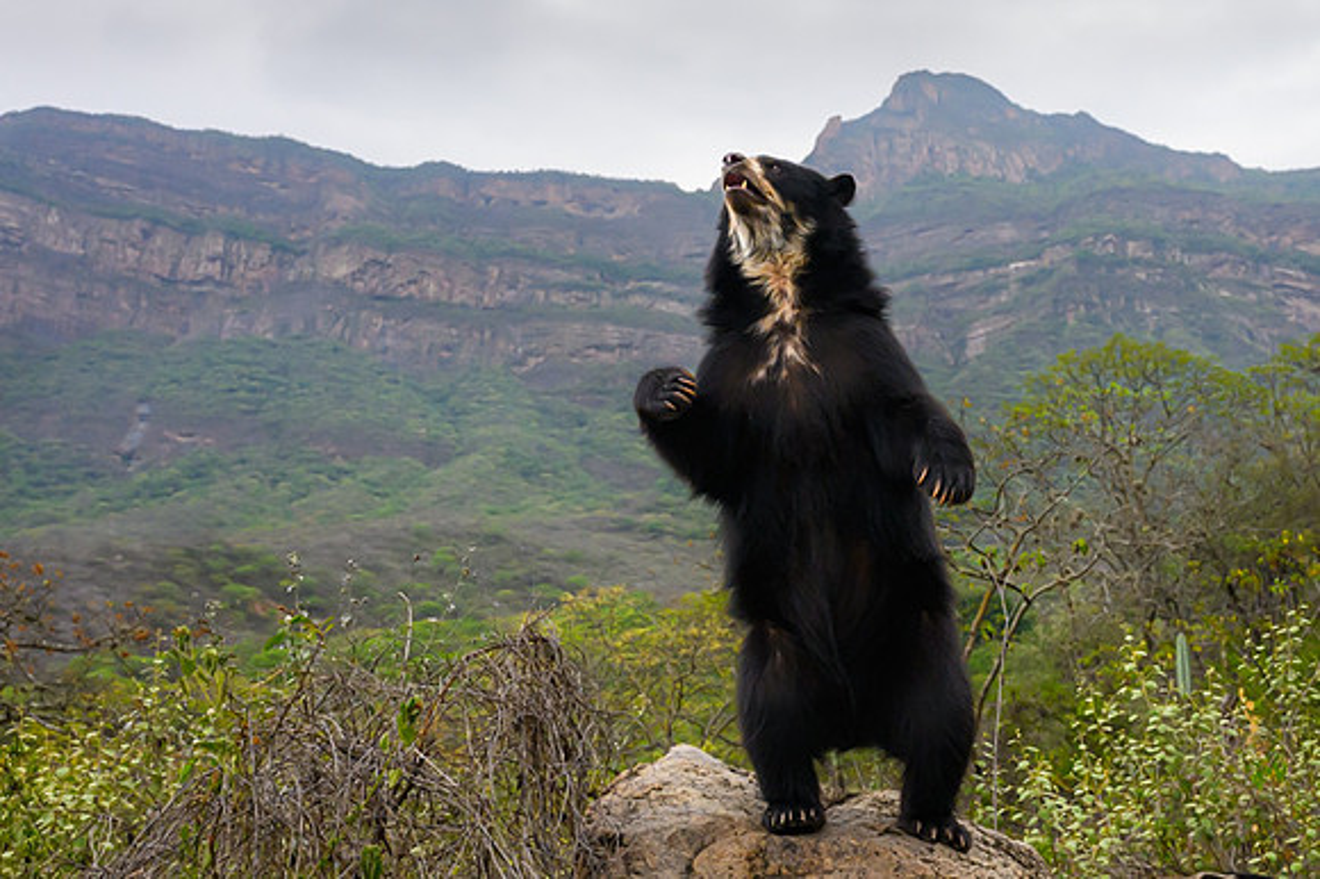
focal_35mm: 44
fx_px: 1610
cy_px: 327
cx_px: 729
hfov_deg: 44.5
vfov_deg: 30.4
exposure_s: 1/800
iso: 2000
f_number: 5.6
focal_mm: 35
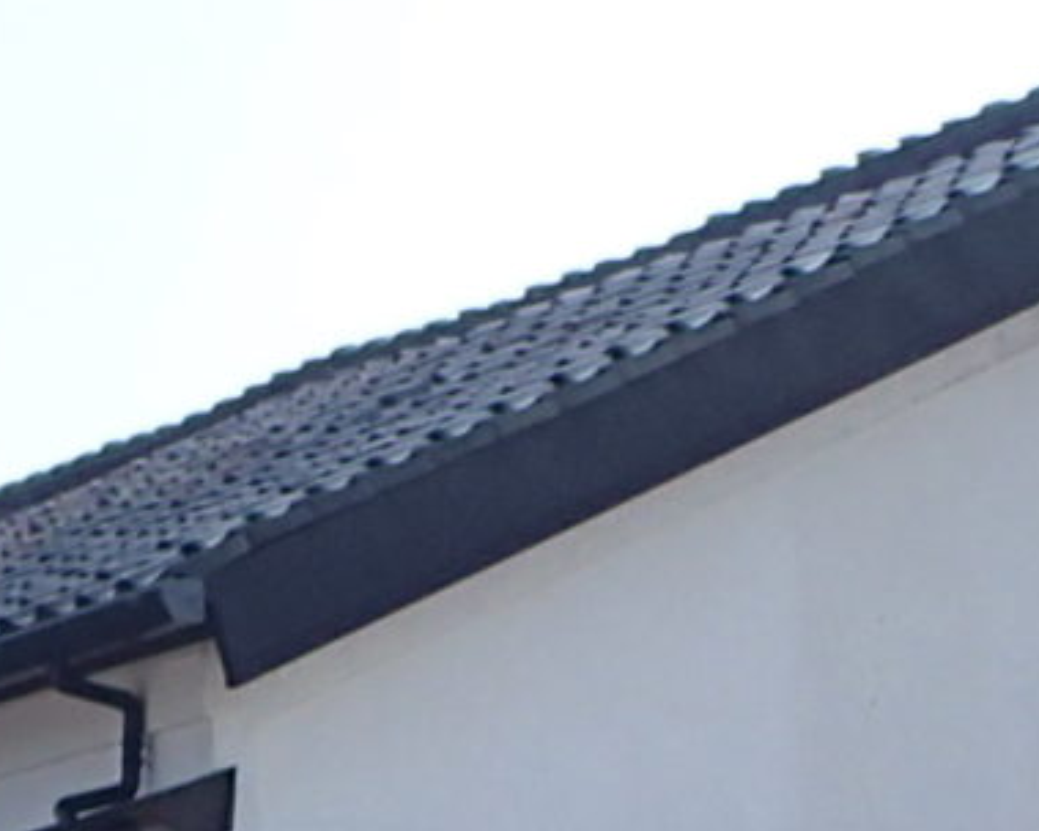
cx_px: 5
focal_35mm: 165
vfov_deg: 8.1
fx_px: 5073
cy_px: 2435
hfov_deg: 11.6
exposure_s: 1/160
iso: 100
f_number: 8
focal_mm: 4.5
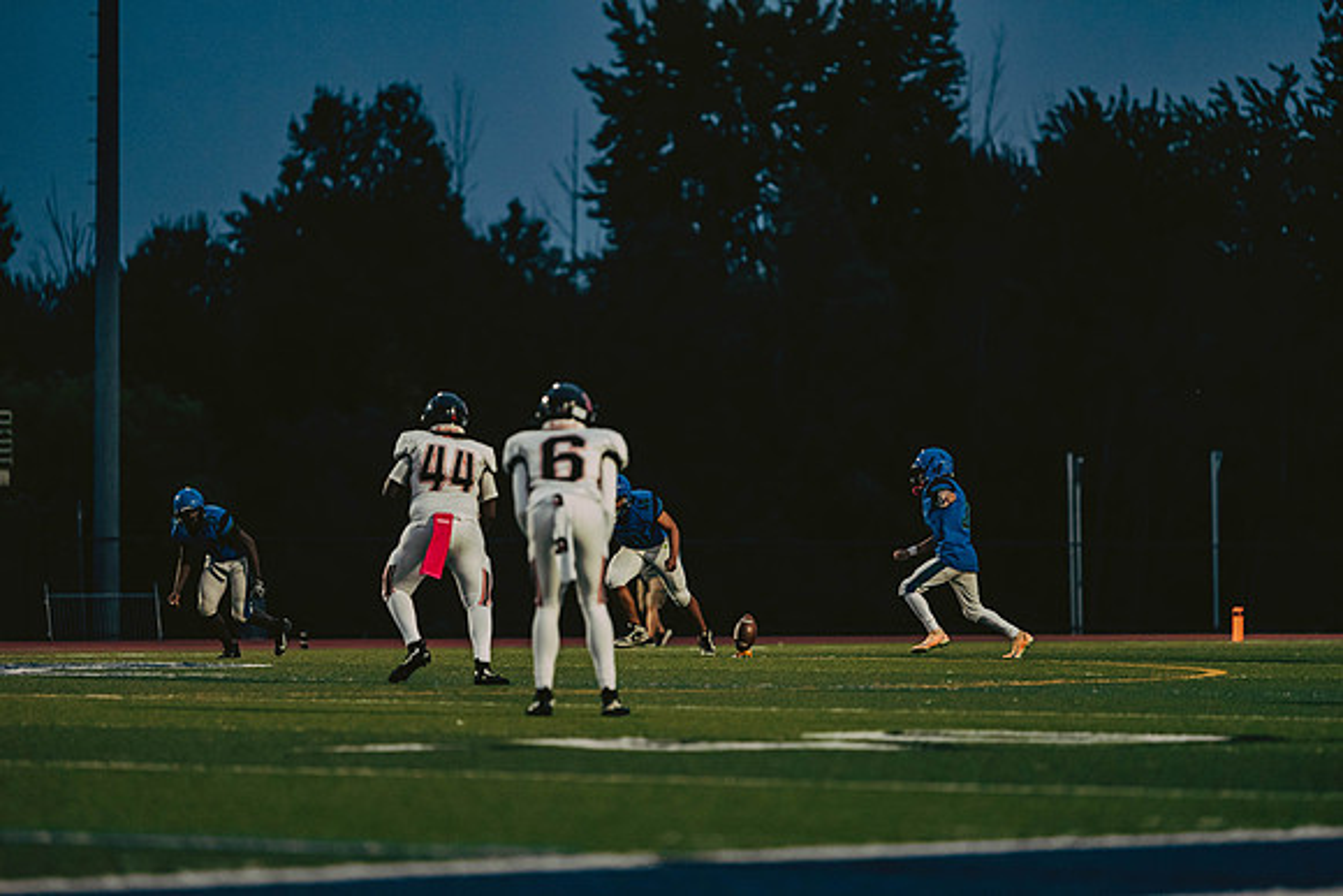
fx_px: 7463
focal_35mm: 200
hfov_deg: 10.3
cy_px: 448
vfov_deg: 6.9
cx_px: 672
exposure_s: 1/800
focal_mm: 200
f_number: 2.8
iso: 2000
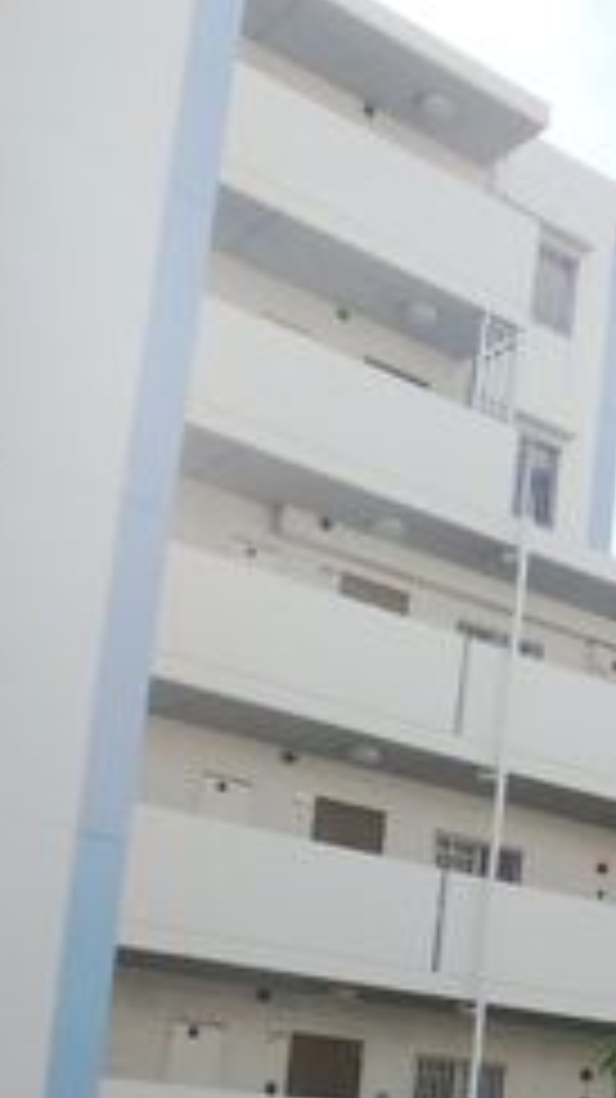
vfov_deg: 33.2
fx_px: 1745
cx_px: 976
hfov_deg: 17.6
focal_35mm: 60
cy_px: 972
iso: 125
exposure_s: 1/400
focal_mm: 3.7
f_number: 6
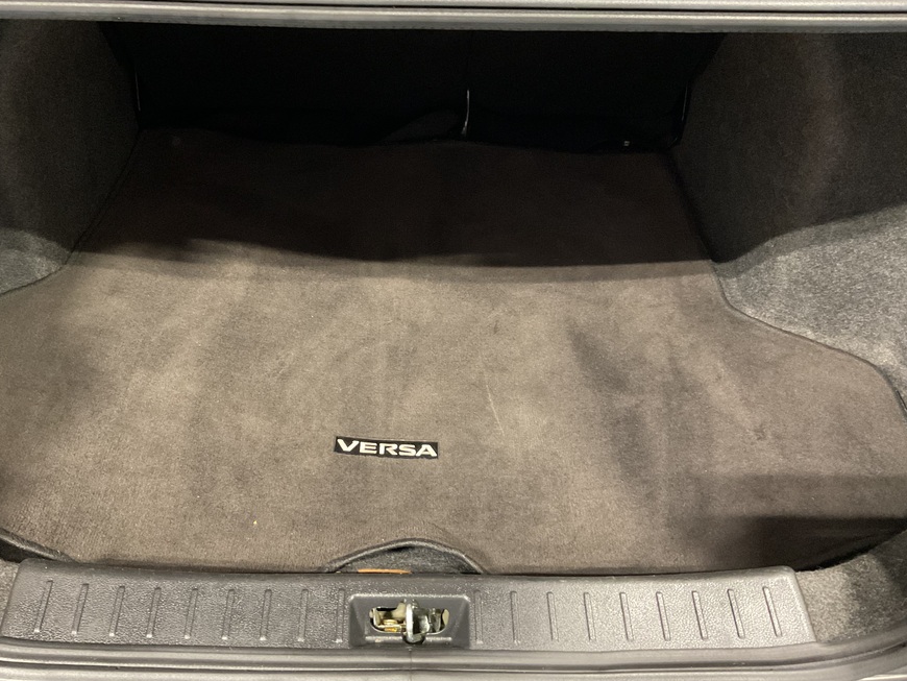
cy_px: 332
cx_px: 409
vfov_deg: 44.2
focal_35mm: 32
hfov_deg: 56.7
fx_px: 839
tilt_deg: -45.1
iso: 500
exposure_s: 1/30
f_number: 1.8
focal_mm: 3
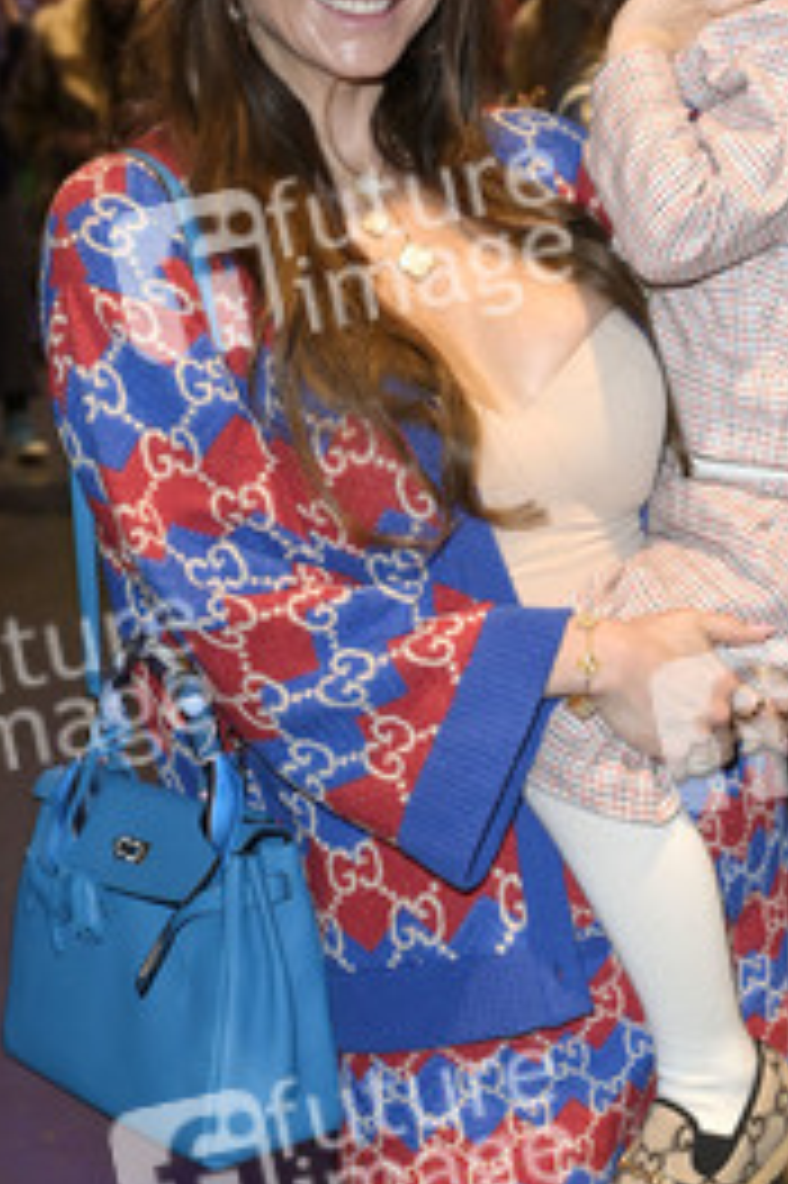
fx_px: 2597
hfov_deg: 17.2
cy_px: 482
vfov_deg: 25.6
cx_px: 473
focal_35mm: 79
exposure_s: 1/50
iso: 1600
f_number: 5
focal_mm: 52
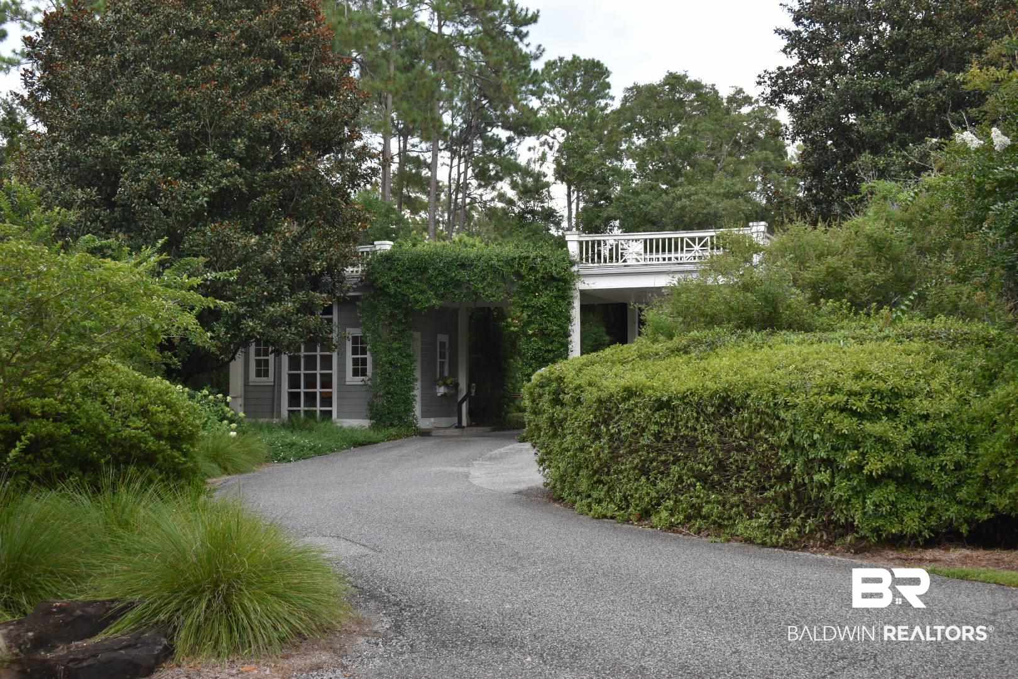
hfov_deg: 45.0
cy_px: 340
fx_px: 1230
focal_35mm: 44
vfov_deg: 30.8
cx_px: 509
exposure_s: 1/250
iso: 360
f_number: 5.6
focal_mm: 29
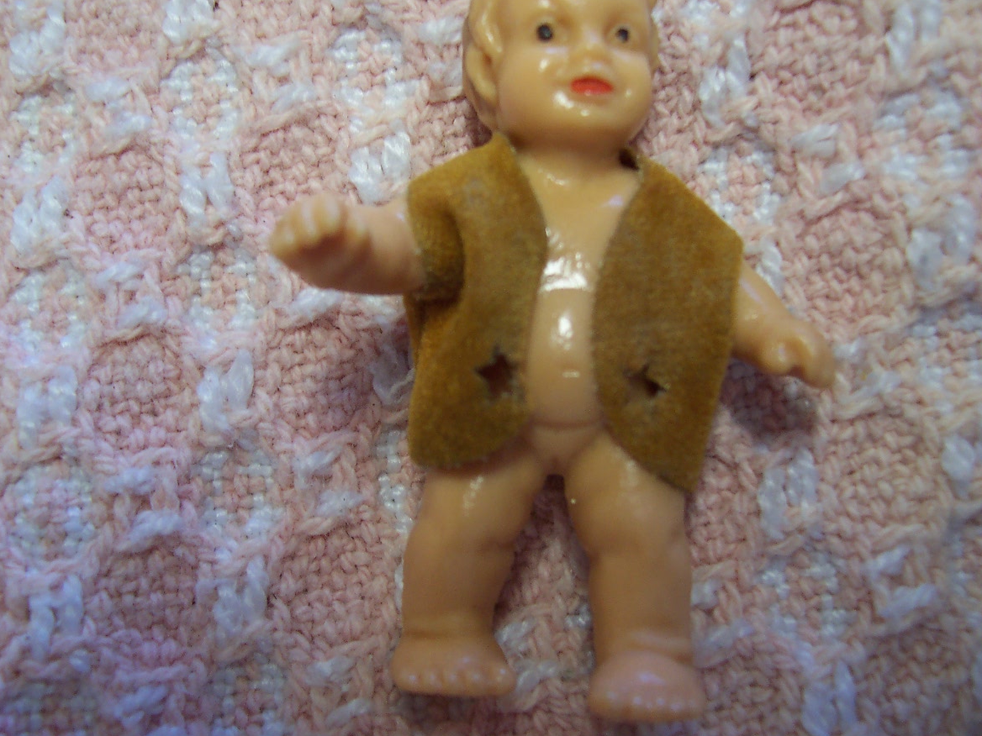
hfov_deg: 49.0
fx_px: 1078
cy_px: 371
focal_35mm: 38
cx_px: 489
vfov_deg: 37.7
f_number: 2.8
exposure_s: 1/45
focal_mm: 5.6
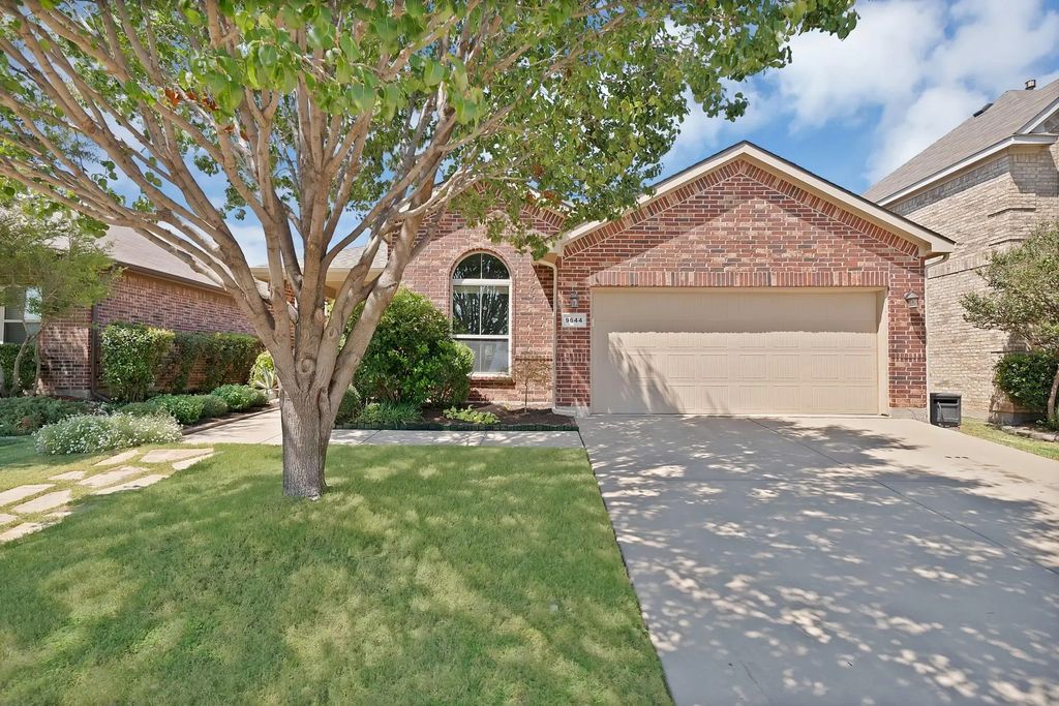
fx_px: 500
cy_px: 353
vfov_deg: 70.5
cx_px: 530
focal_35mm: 17
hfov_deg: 93.3
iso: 640
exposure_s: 1/80
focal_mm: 17
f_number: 9
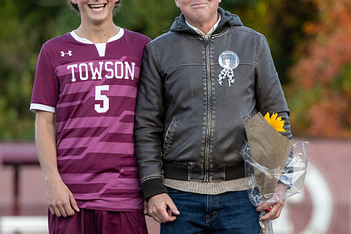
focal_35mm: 293
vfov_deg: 4.7
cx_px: 224
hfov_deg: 7.0
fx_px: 2855
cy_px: 131
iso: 900
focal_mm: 175
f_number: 3.5
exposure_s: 1/400
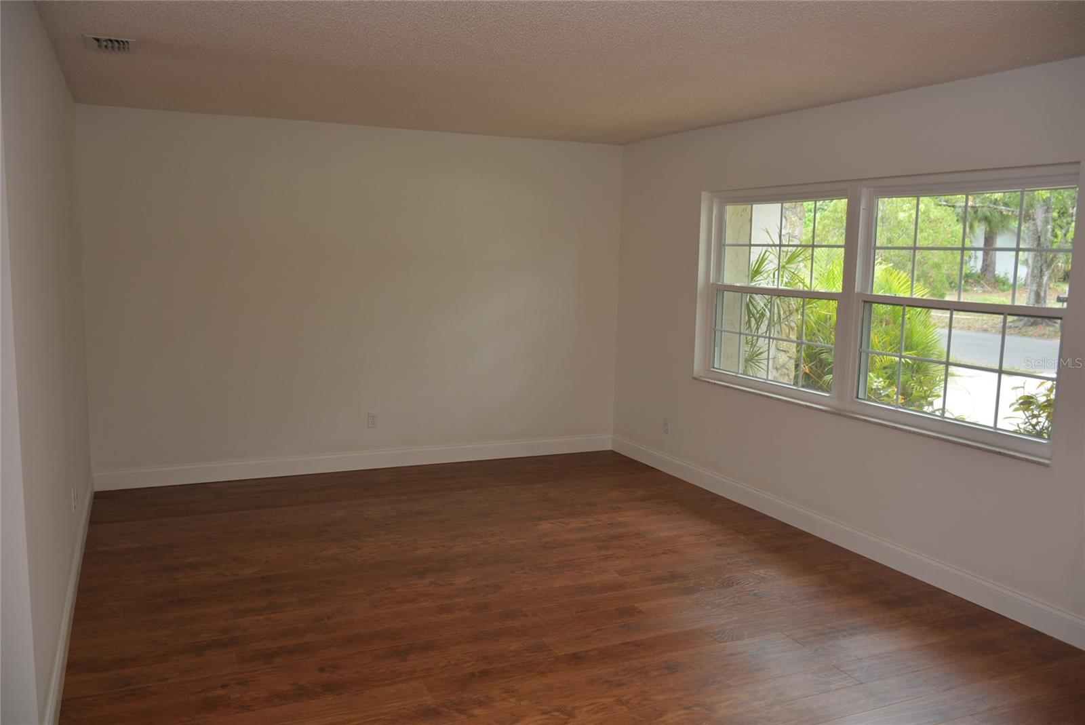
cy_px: 362
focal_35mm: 30
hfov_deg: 61.9
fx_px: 905
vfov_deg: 43.7
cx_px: 542
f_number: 4
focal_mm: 20
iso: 200
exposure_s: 1/60
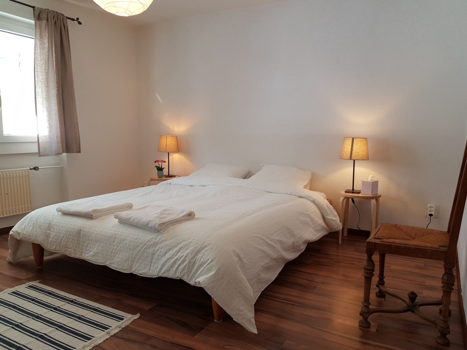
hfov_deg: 67.3
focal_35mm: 26
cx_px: 234
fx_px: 351
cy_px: 175
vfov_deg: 53.1
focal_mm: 4.2
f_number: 1.7
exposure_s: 1/50
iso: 50
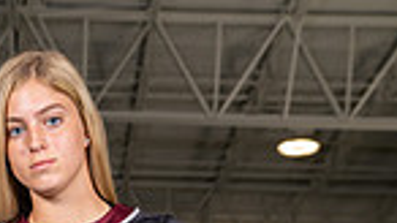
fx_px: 1463
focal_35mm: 139
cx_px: 63
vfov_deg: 7.8
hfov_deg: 15.3
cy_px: 604
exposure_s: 1/200
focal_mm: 43
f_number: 5.6
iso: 200
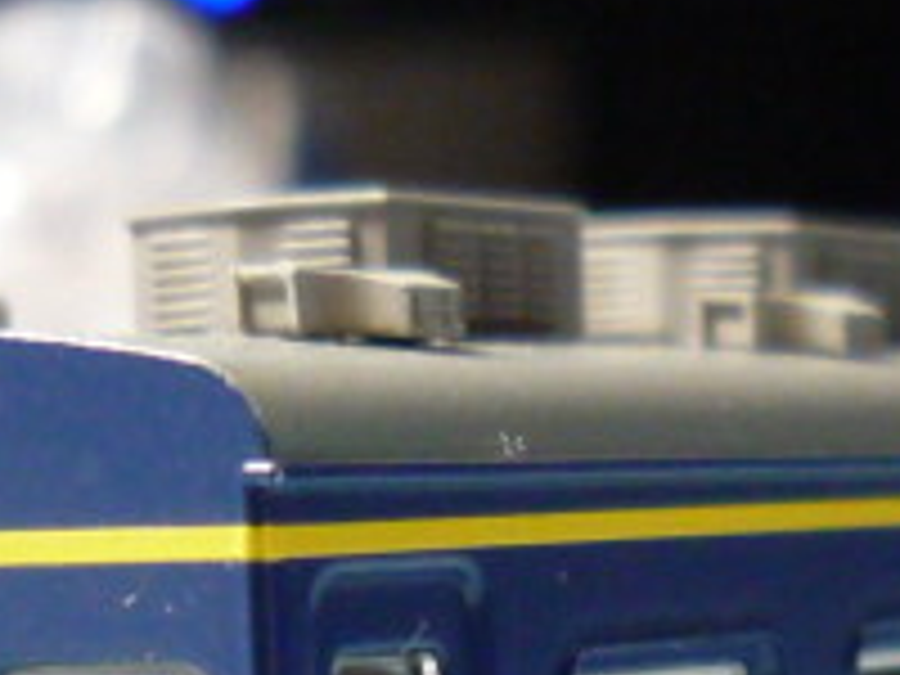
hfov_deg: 11.4
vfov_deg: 8.4
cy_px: 1008
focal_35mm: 173
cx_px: 675
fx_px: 4498
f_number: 3.4
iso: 320
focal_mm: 5.3
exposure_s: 1/30
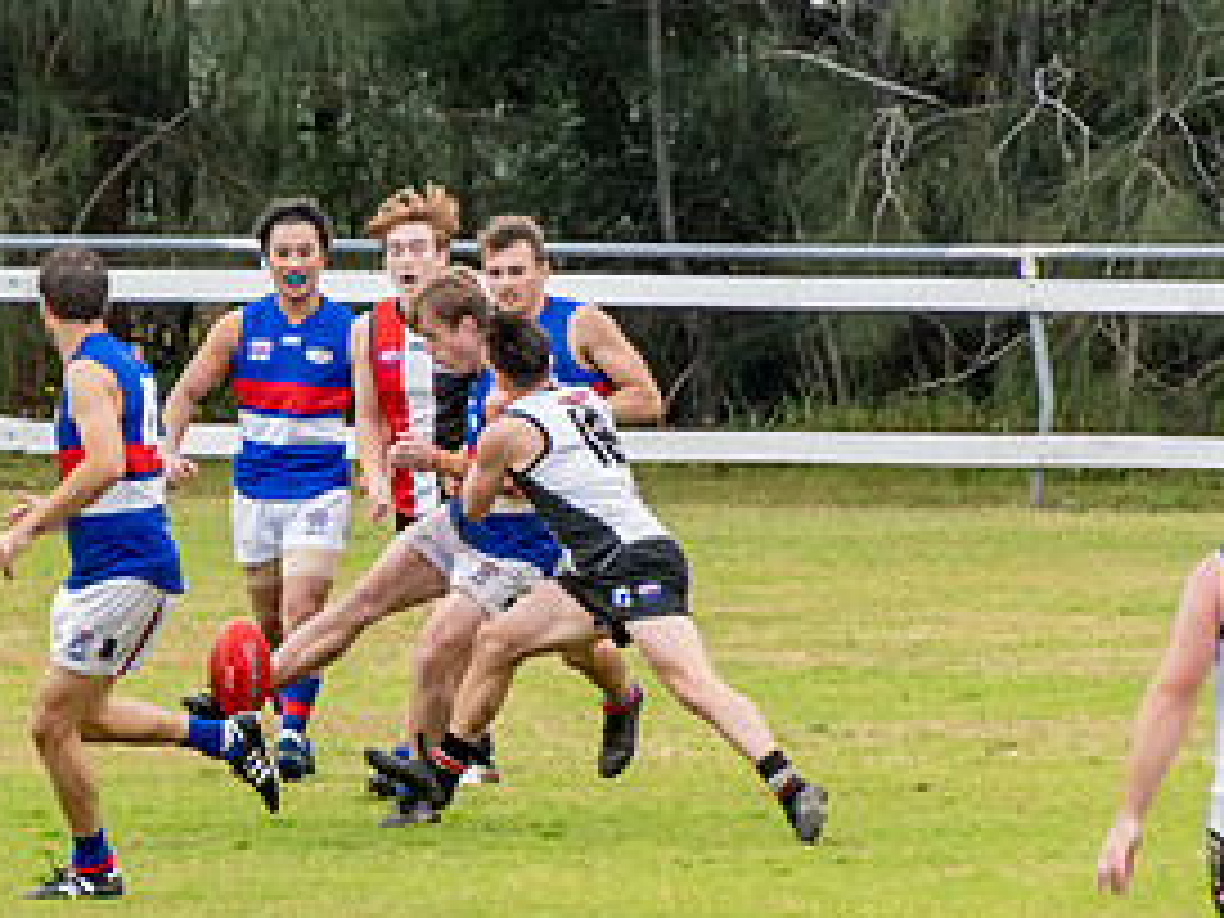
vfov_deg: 1.3
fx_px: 40133
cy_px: 519
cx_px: 265
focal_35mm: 1135
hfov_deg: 1.7
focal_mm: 350
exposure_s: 1/1600
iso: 800
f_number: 6.3
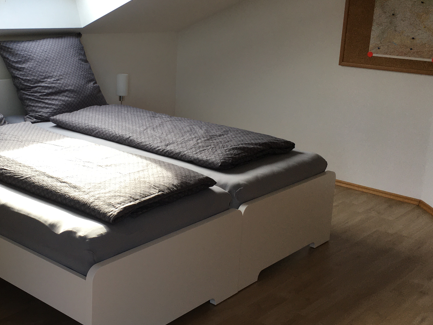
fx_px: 613
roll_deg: -2.2
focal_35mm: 49
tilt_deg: -12.8
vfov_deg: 29.6
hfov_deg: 38.4
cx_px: 136
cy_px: 129
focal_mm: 4.15
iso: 40
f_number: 2.2
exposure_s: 1/100
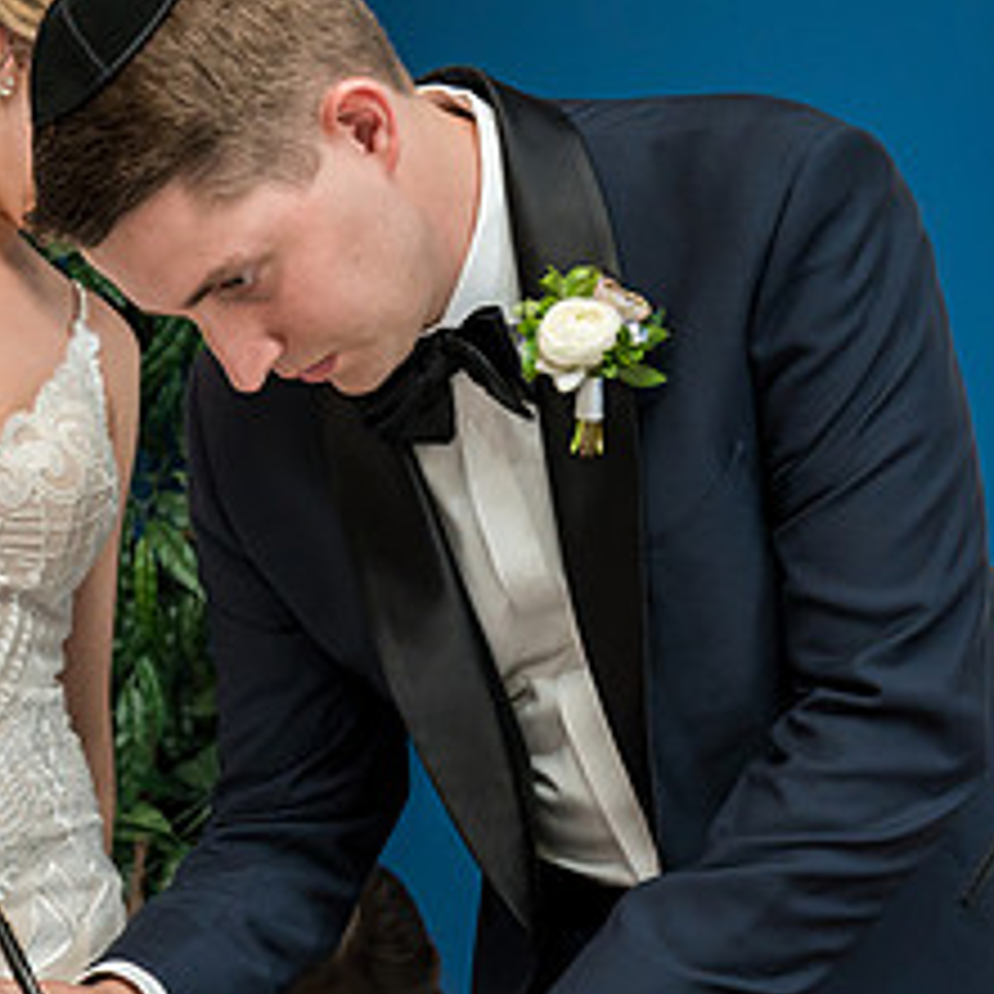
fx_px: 2534
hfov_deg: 22.0
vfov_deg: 22.2
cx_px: 243
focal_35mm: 78
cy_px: 501
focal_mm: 35
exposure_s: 1/200
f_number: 5.6
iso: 1600
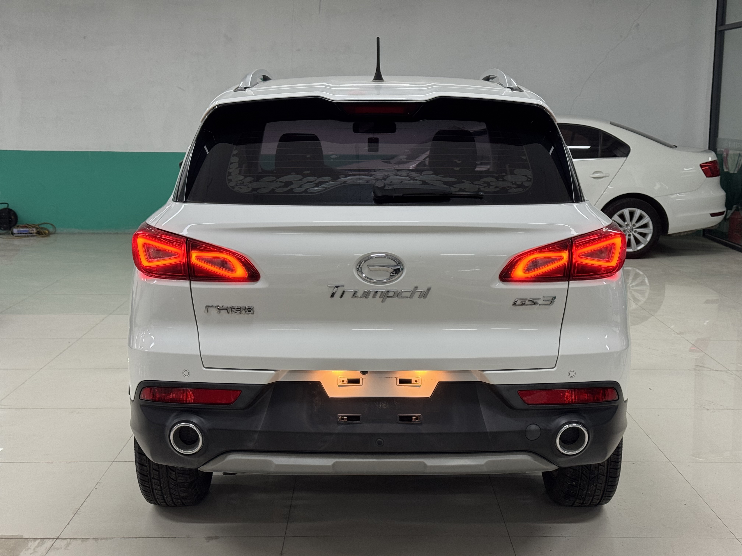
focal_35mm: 48
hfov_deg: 39.7
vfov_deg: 30.3
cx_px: 371
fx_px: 1029
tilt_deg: -9.4
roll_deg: +0.0
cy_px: 278
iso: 64
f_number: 1.78
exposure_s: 1/50
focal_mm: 6.76
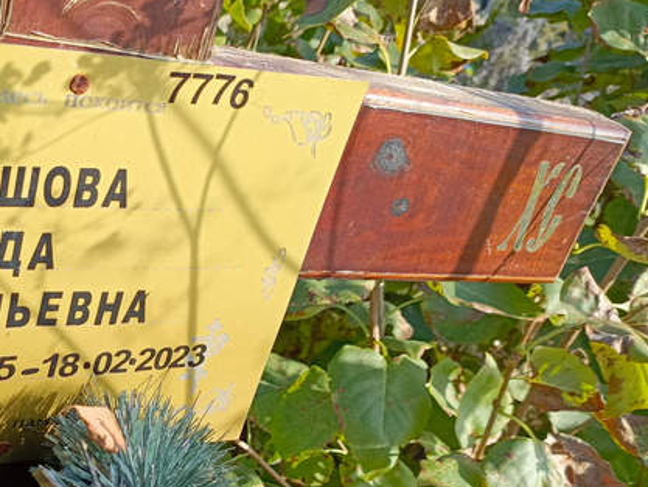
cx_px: 75
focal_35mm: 48
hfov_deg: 37.3
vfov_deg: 29.8
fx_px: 899
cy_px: 364
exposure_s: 1/408
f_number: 1.69
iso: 111
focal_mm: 4.76
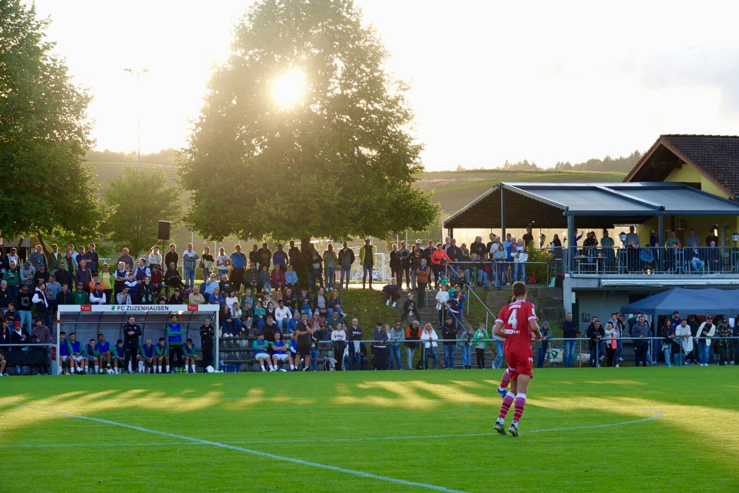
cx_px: 370
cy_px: 246
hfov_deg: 17.2
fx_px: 2443
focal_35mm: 119
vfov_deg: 11.5
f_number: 4
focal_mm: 43.48
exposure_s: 1/125
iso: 100
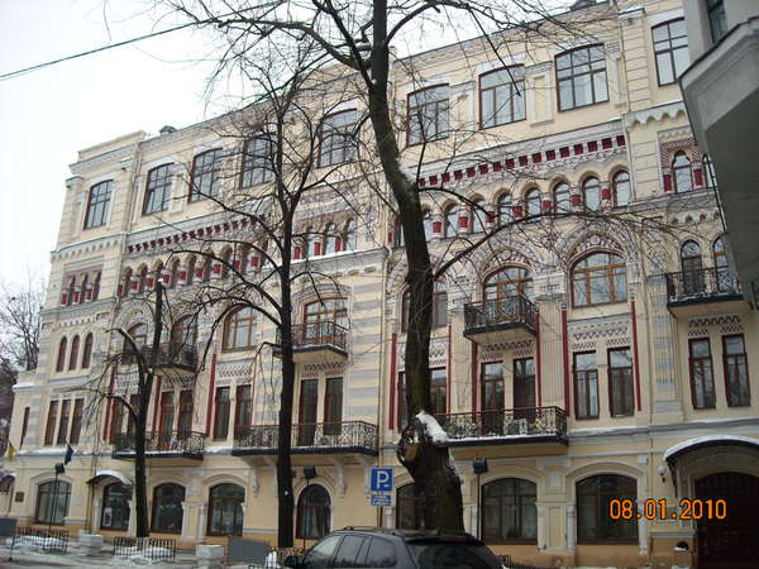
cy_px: 284
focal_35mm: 35
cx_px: 380
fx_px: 767
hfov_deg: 52.6
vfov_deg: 40.7
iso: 64
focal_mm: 5.7
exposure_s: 1/201
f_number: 2.8
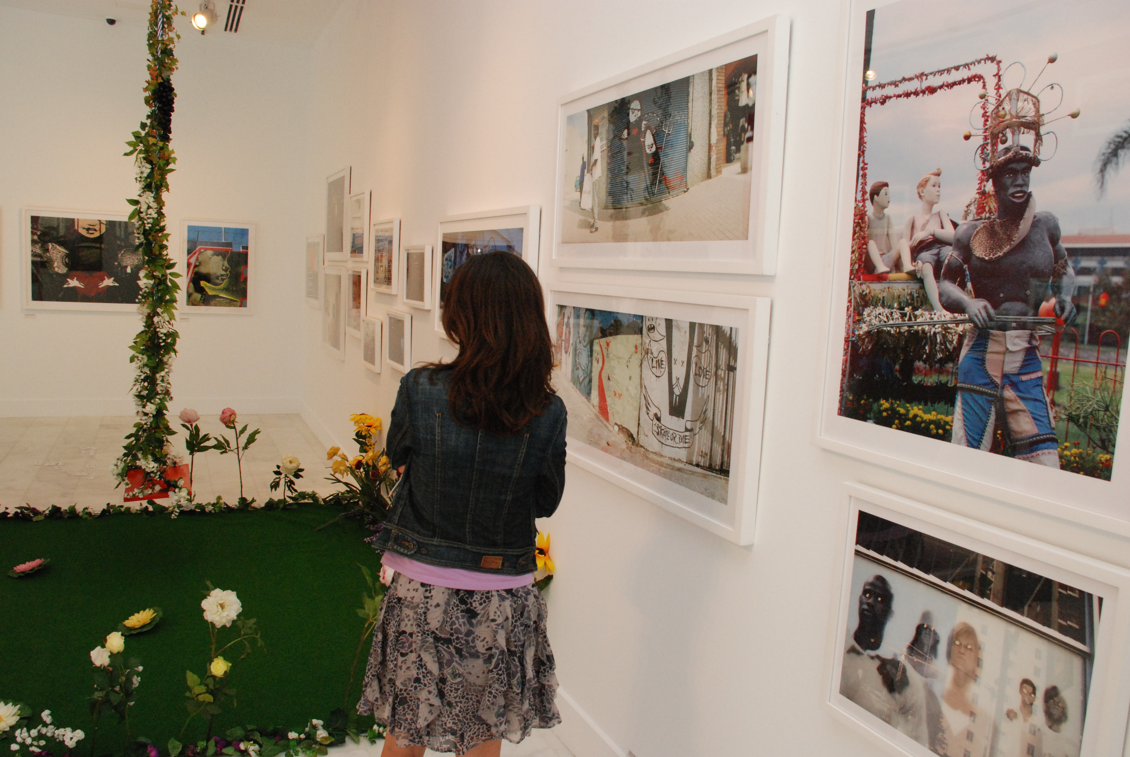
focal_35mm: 27
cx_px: 565
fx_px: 849
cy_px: 378
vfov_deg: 48.0
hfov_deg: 67.3
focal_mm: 18
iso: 1250
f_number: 8
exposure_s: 1/100
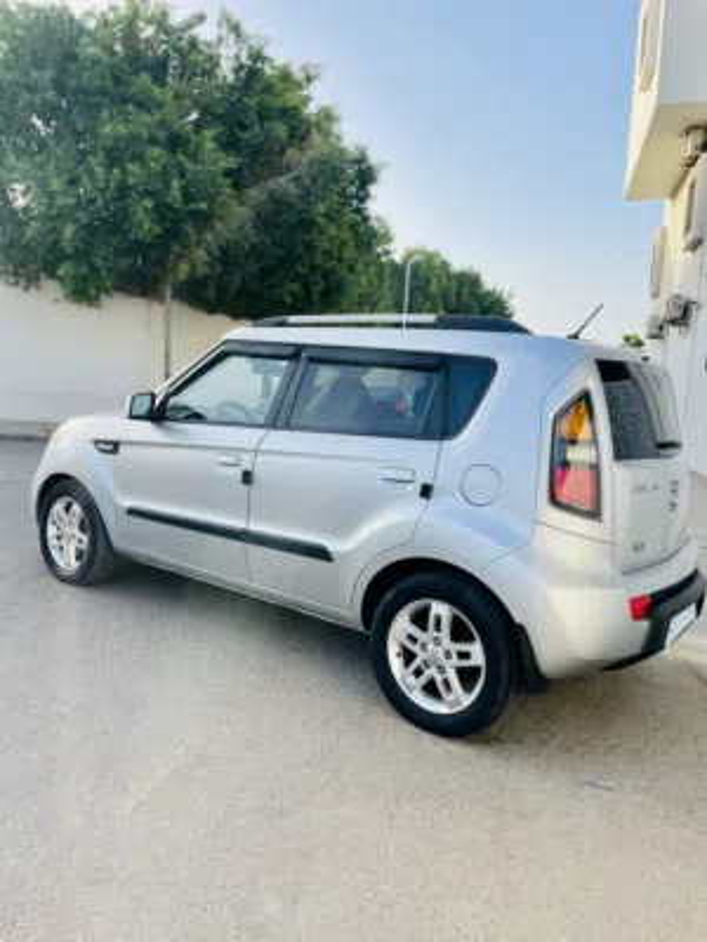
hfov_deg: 53.1
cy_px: 471
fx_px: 708
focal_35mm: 26
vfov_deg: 67.3
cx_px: 354
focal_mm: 4.2
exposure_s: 1/1770
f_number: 1.6
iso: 50
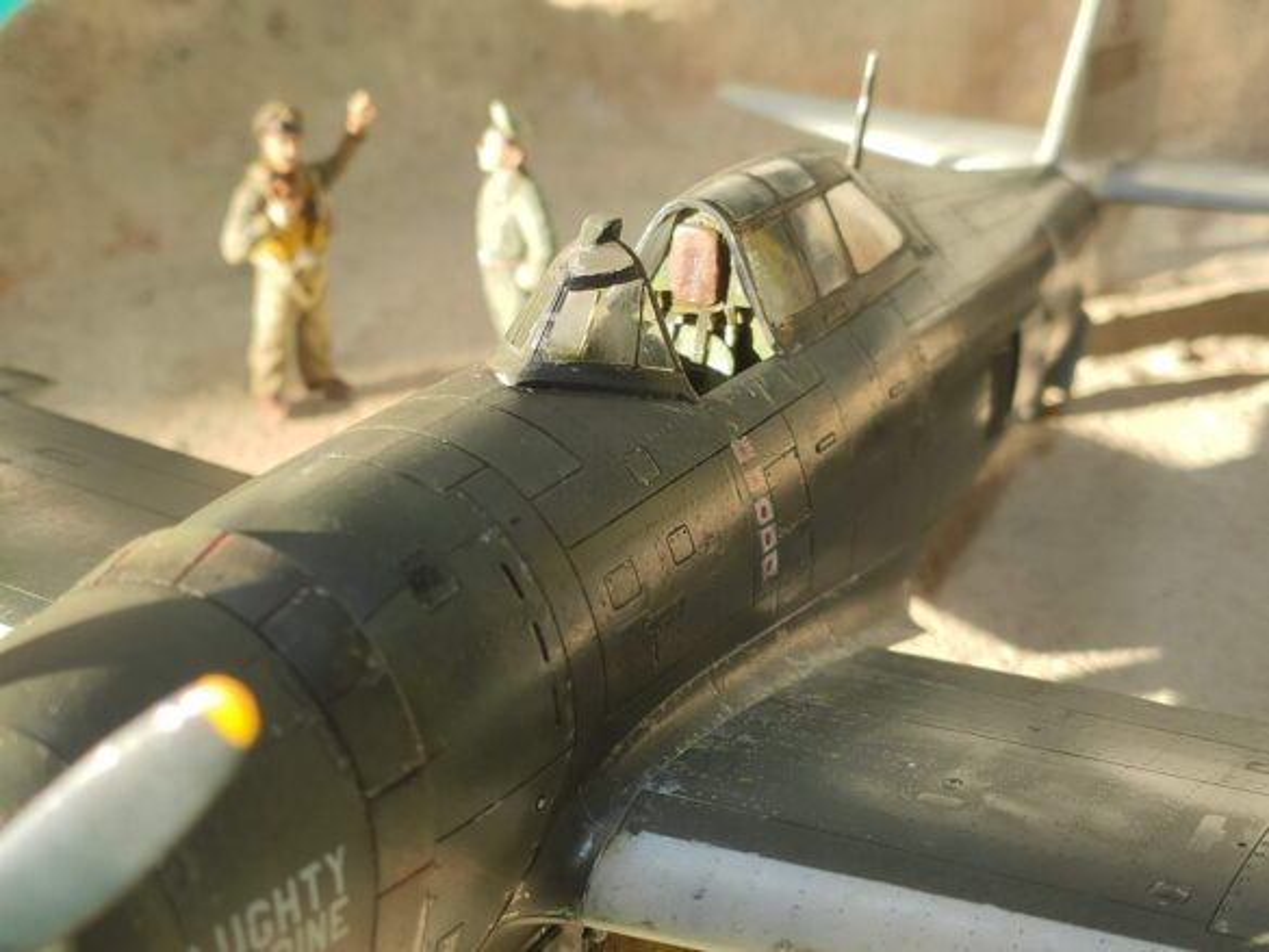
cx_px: 634
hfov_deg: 67.3
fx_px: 953
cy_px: 476
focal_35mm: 26
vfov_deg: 53.1
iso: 112
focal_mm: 4.77
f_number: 1.75
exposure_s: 1/255
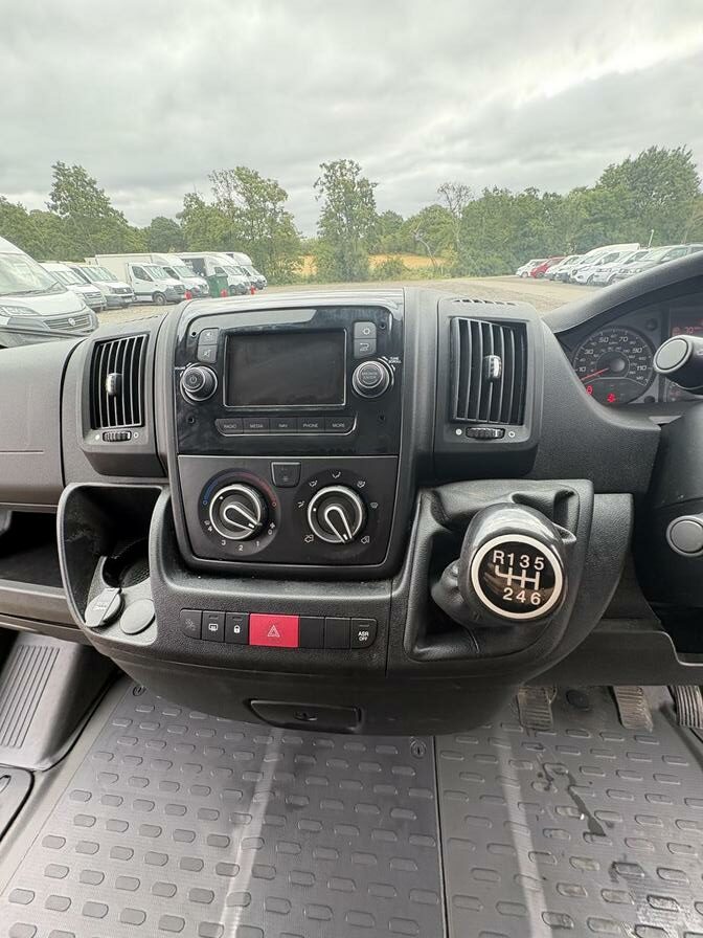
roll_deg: -0.8
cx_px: 352
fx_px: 379
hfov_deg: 85.7
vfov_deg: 102.1
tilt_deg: -28.6
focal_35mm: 14
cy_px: 469
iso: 125
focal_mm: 2.22
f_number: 2.2
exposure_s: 1/105
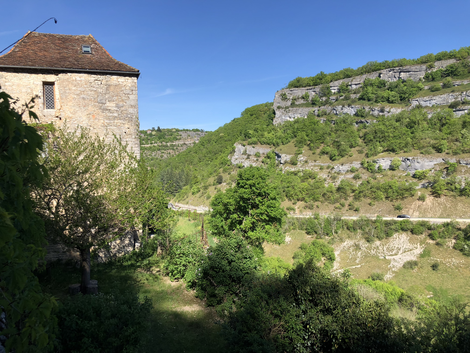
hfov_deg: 63.4
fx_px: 380
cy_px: 176
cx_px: 235
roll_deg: +1.8
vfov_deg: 49.7
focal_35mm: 28
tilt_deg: -2.1
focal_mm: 4
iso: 20
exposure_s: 1/1600
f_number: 1.8
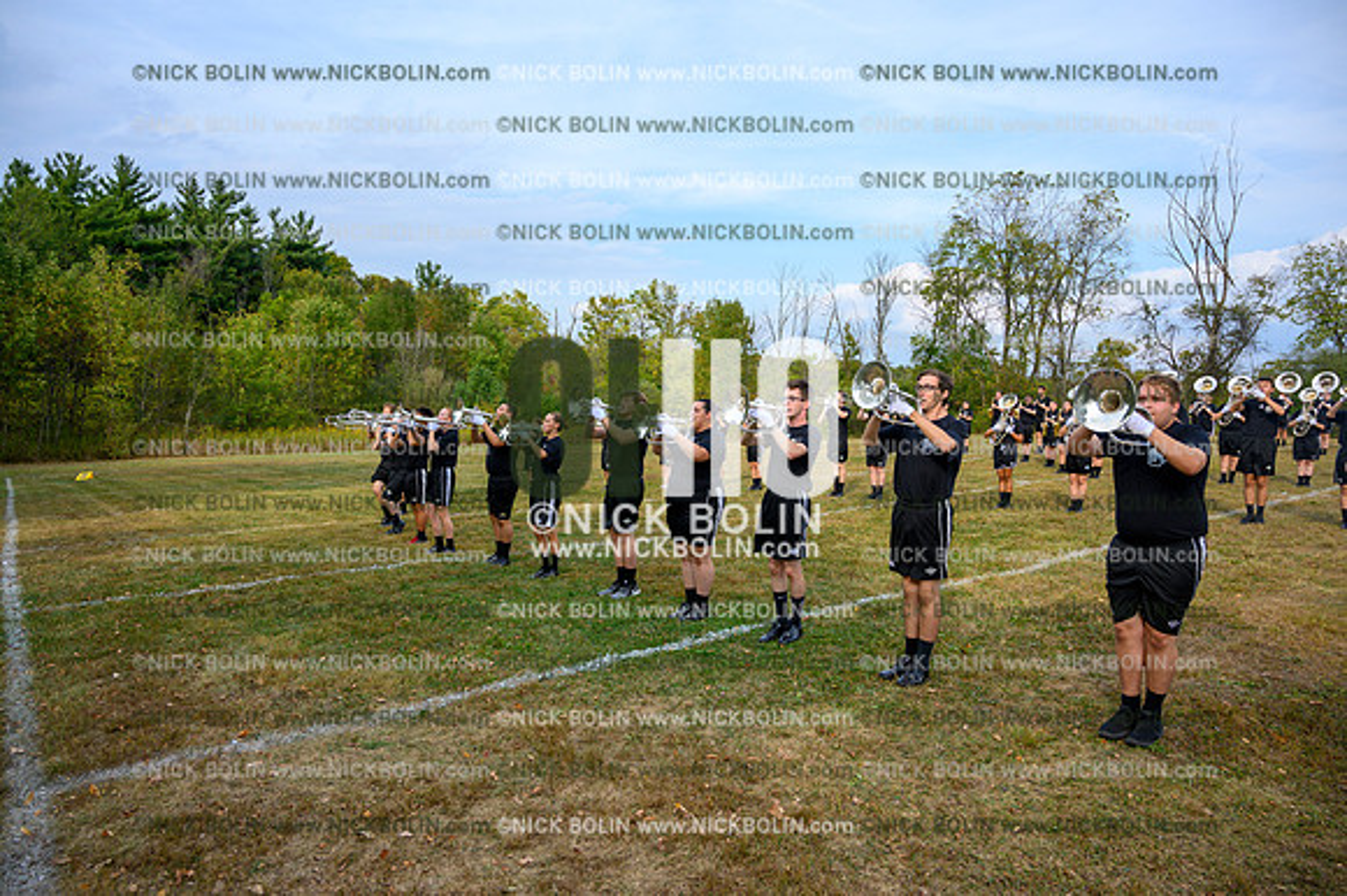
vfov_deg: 53.1
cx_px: 674
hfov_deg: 73.8
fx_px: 897
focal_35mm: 24
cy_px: 448
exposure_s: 1/800
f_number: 4.5
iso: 200
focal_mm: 24
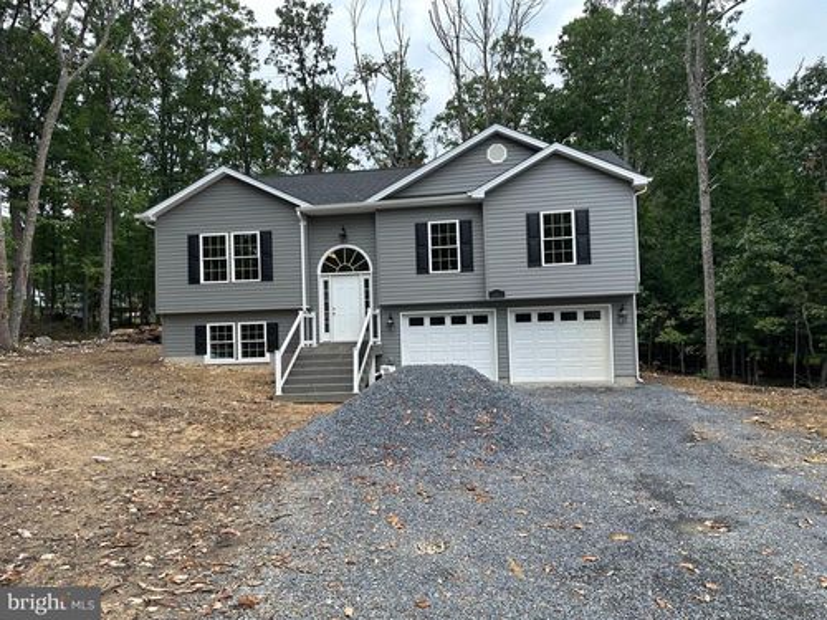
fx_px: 573
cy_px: 310
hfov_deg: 71.6
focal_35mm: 24
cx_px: 414
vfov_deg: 56.8
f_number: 1.78
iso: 80
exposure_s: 1/1473
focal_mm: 6.86
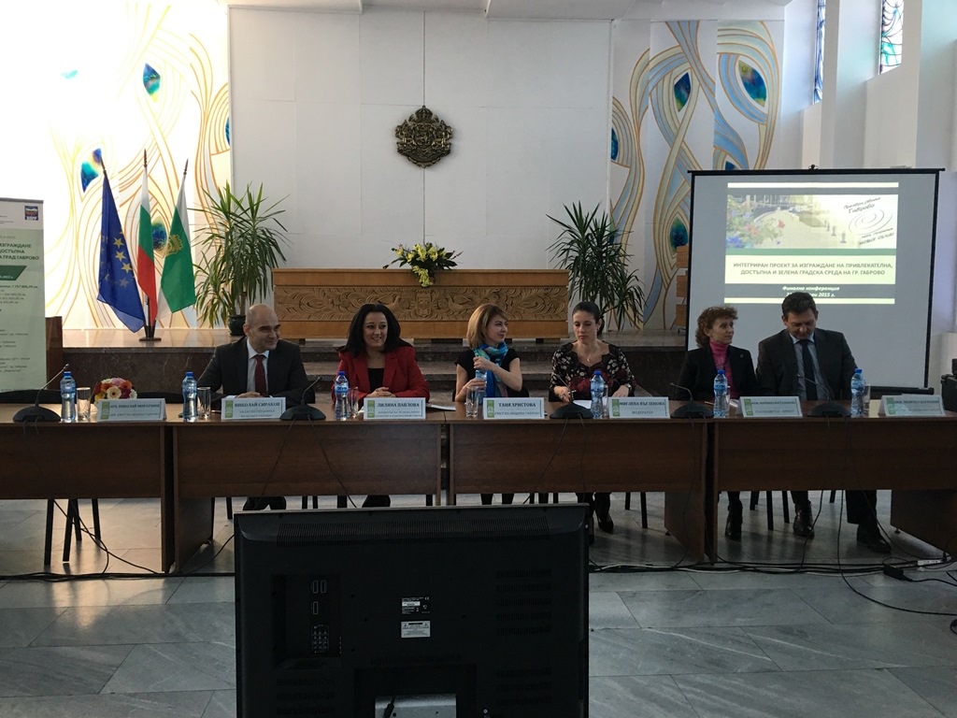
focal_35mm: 29
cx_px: 478
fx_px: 802
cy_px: 359
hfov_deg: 61.7
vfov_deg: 48.2
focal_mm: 4.15
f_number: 2.2
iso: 50
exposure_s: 1/33
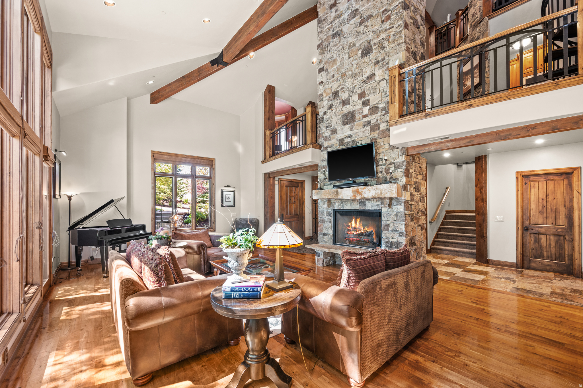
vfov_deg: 81.1
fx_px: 227
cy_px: 194
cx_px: 292
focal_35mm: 14
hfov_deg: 104.3
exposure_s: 1/2
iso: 400
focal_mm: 14
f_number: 7.1
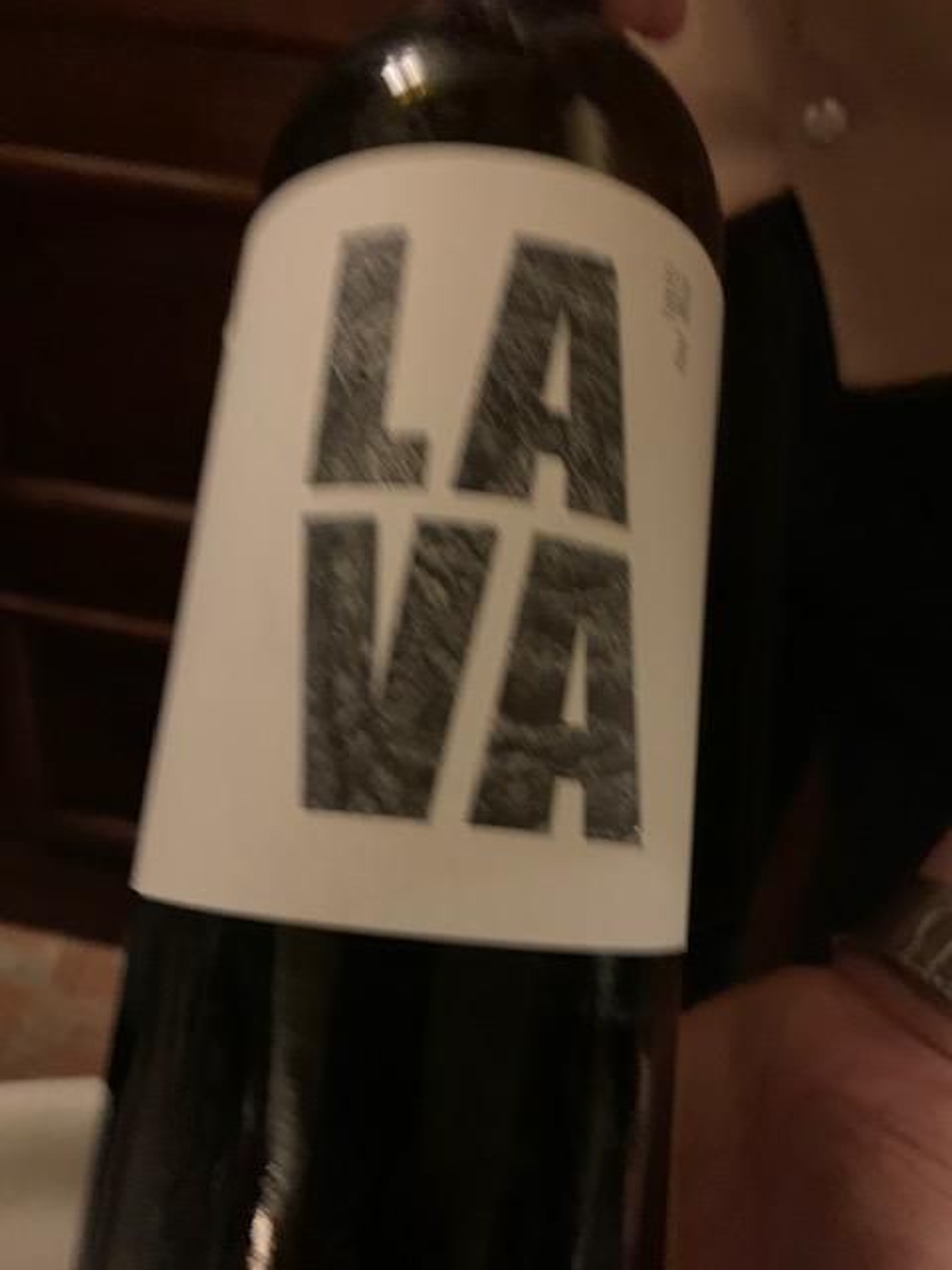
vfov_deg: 67.3
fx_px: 953
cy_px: 635
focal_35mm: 26
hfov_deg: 53.1
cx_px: 476
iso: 800
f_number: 1.8
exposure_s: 1/17
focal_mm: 4.25
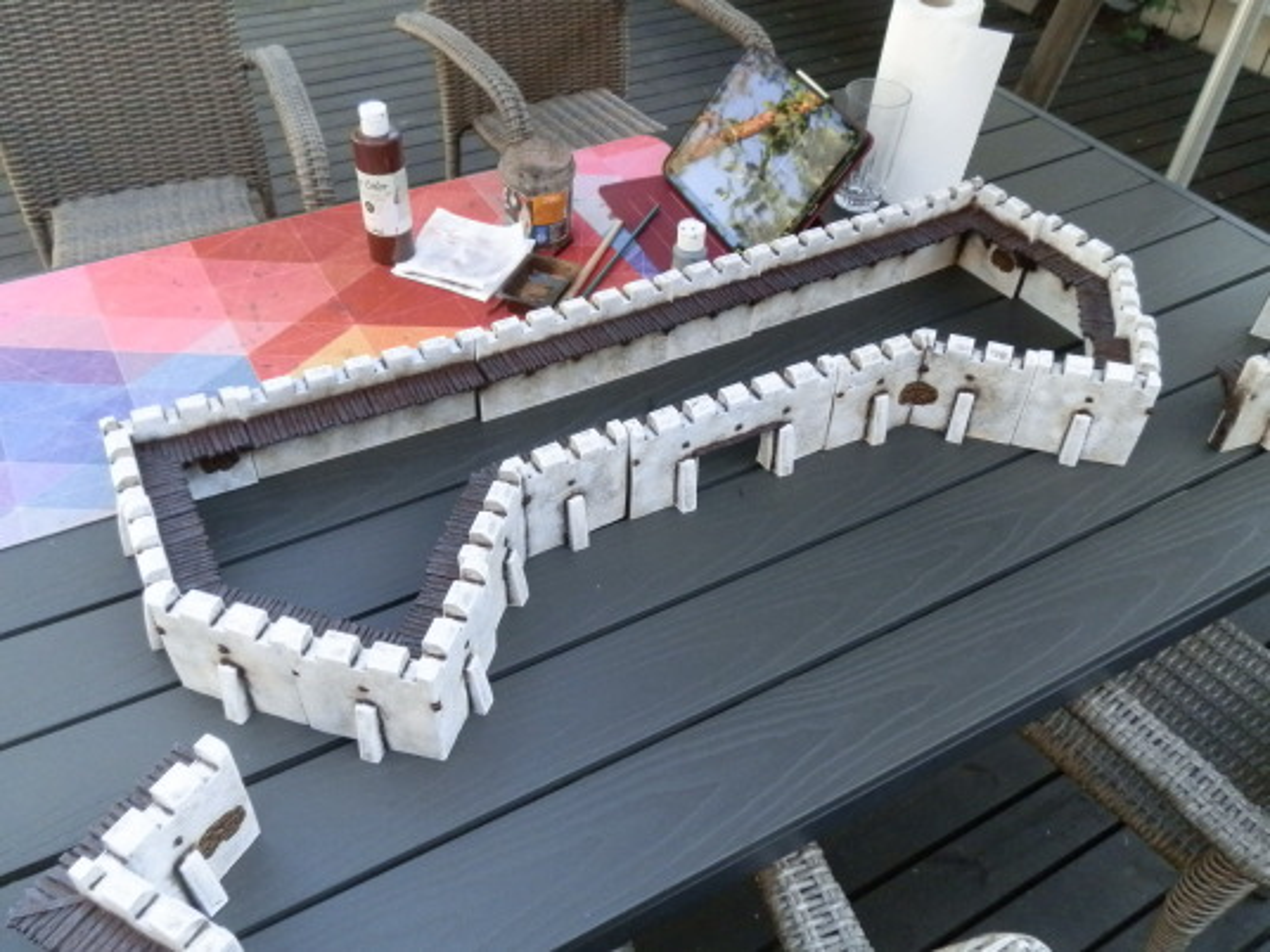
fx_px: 1027
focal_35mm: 28
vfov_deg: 49.7
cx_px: 635
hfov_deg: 63.4
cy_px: 476
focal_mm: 5
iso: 400
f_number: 3.1
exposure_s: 1/250
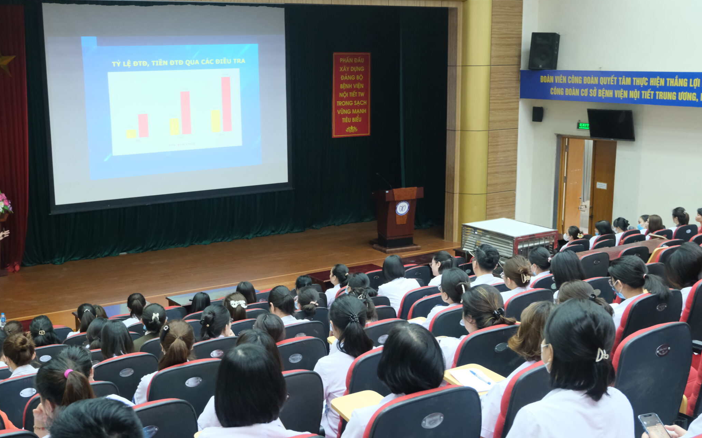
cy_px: 242
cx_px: 295
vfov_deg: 28.0
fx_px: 880
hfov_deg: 43.4
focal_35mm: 46
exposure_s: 1/38
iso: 3200
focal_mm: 24.2
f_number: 4.4
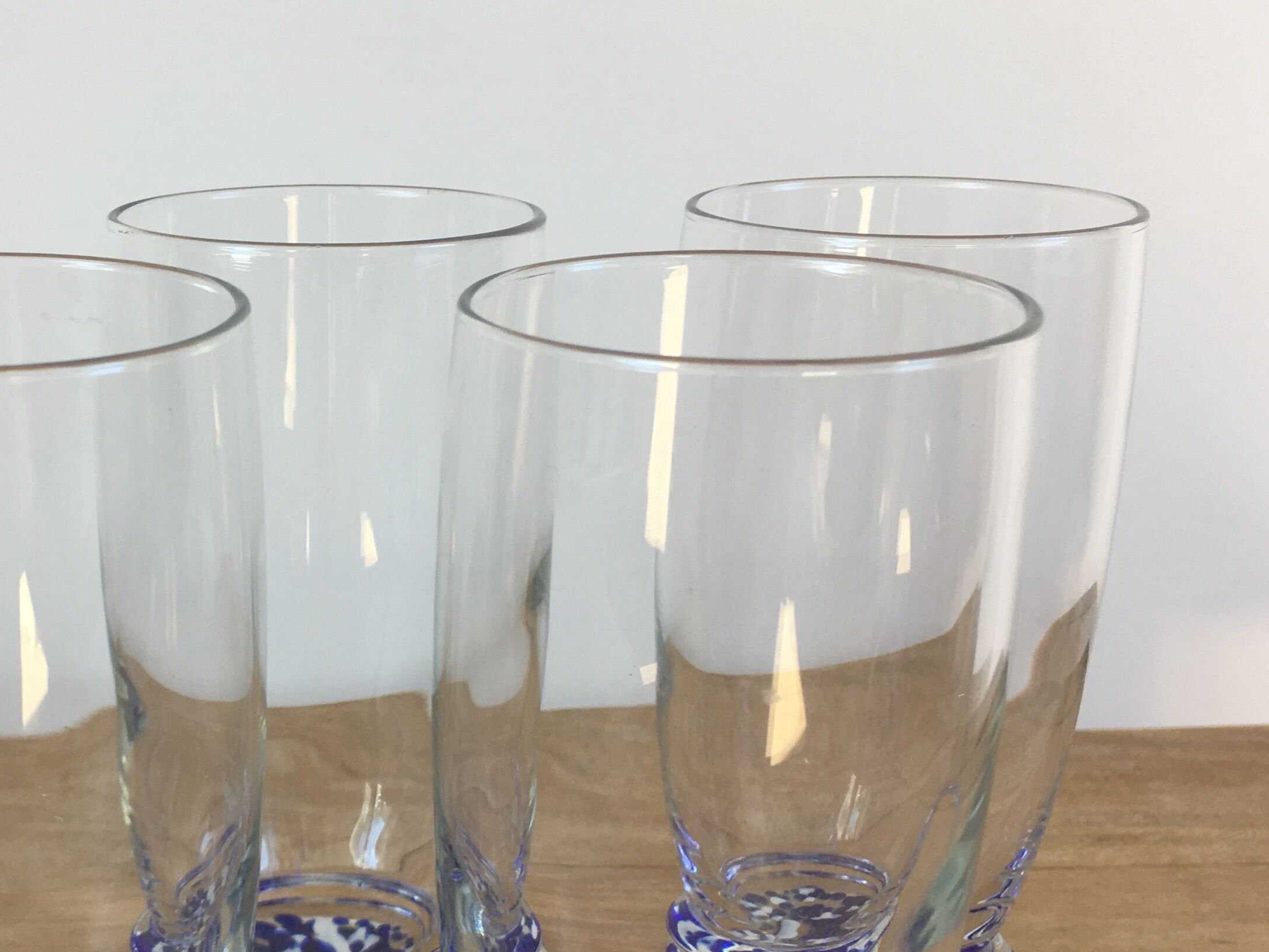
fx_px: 1980
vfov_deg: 26.7
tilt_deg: -19.0
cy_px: 707
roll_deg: +0.3
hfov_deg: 34.7
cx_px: 304
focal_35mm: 54
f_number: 2.2
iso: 25
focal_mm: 4.15
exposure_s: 1/50
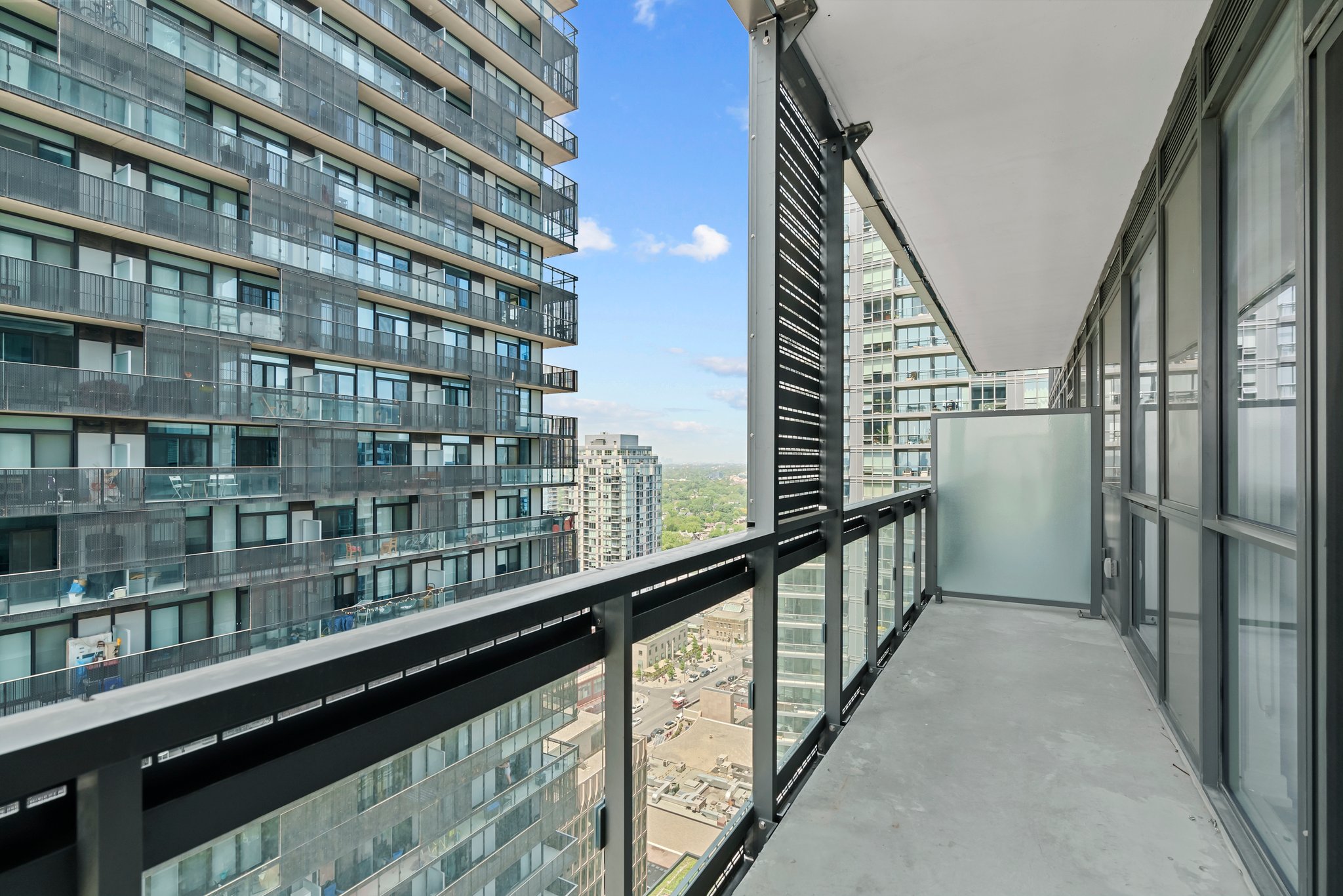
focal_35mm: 16
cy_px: 448
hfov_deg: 96.7
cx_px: 672
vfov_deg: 73.8
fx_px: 597
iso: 400
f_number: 8
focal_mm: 16
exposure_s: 1/50
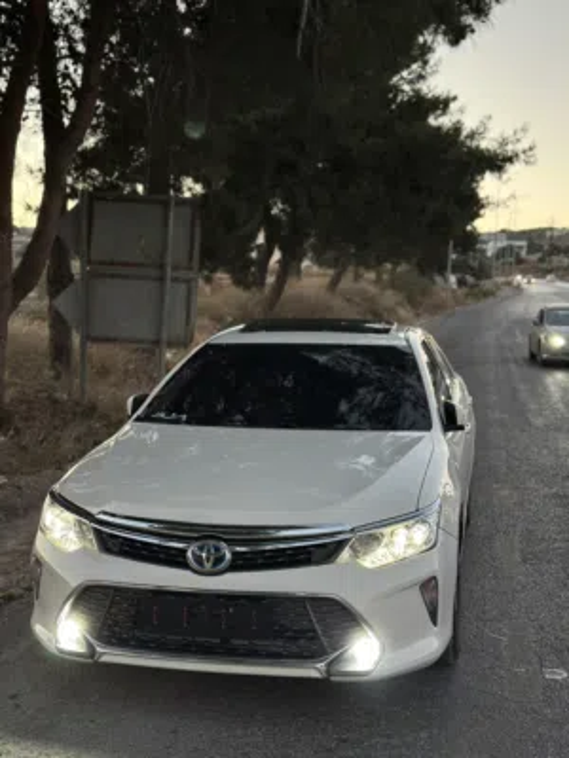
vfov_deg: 39.7
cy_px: 379
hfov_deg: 30.3
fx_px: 1052
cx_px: 284
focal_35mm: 48
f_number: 1.78
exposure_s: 1/183
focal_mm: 6.86
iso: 80
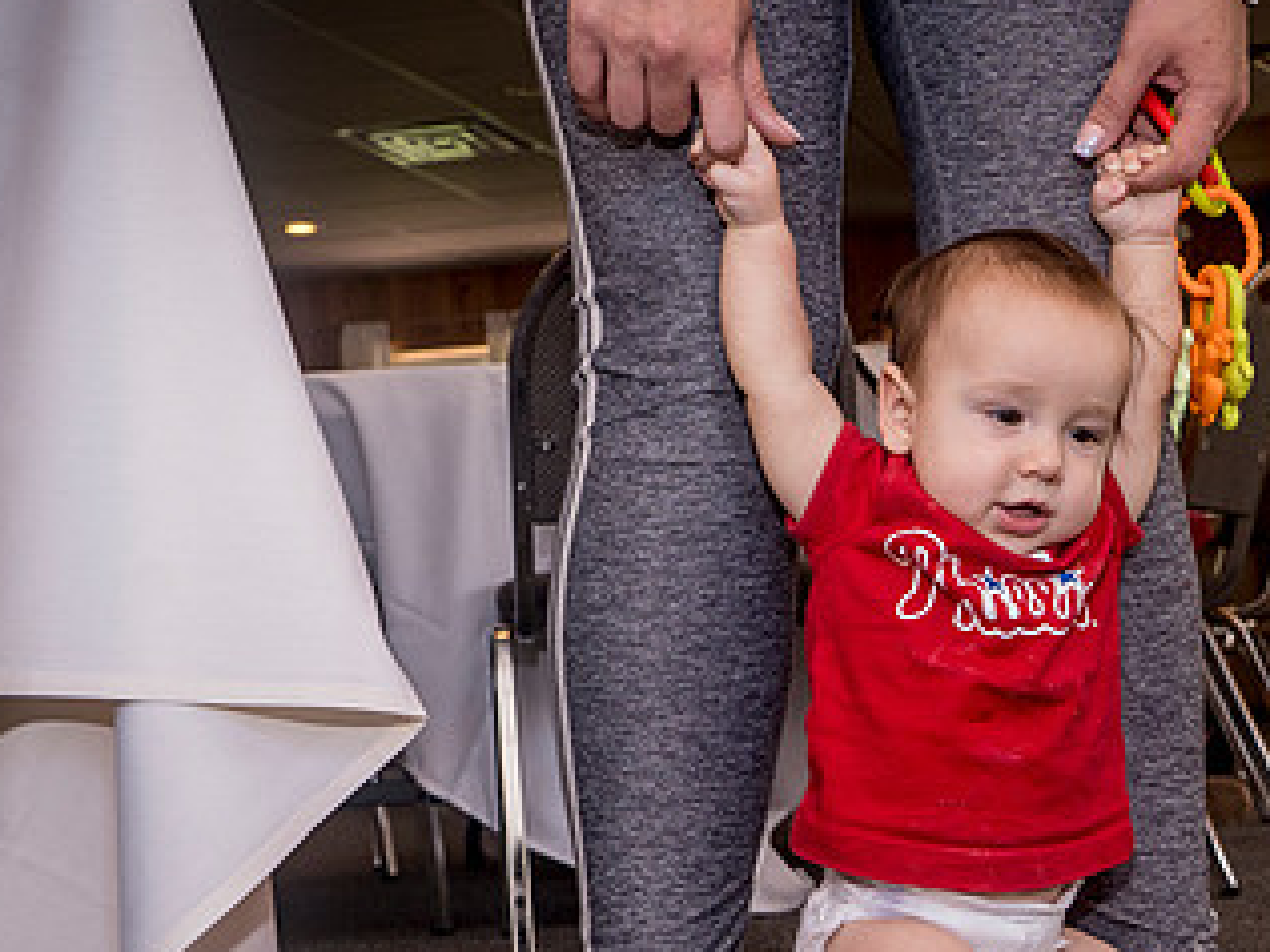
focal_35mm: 61
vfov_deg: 23.8
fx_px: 2238
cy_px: 719
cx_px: 1152
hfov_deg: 30.3
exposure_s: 1/100
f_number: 5.6
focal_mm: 28
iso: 500
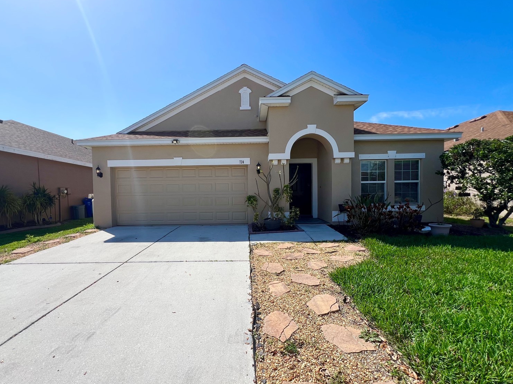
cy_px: 202
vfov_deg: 85.6
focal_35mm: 14
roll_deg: +0.7
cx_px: 243
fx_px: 207
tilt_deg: -2.6
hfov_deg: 102.0
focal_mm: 1.57
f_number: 1.8
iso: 32
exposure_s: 1/1672
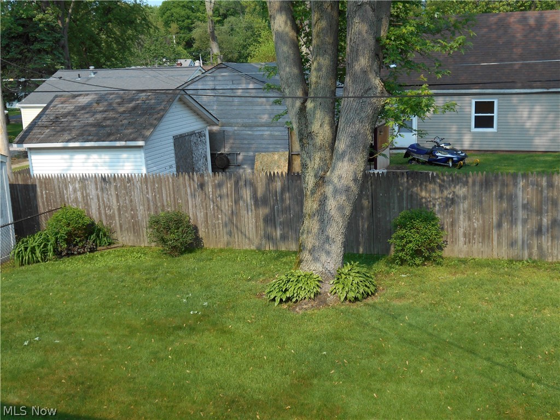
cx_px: 280
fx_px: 696
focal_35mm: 43
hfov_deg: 43.9
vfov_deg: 33.6
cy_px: 210
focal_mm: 7.7
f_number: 4.2
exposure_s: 1/400
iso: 80
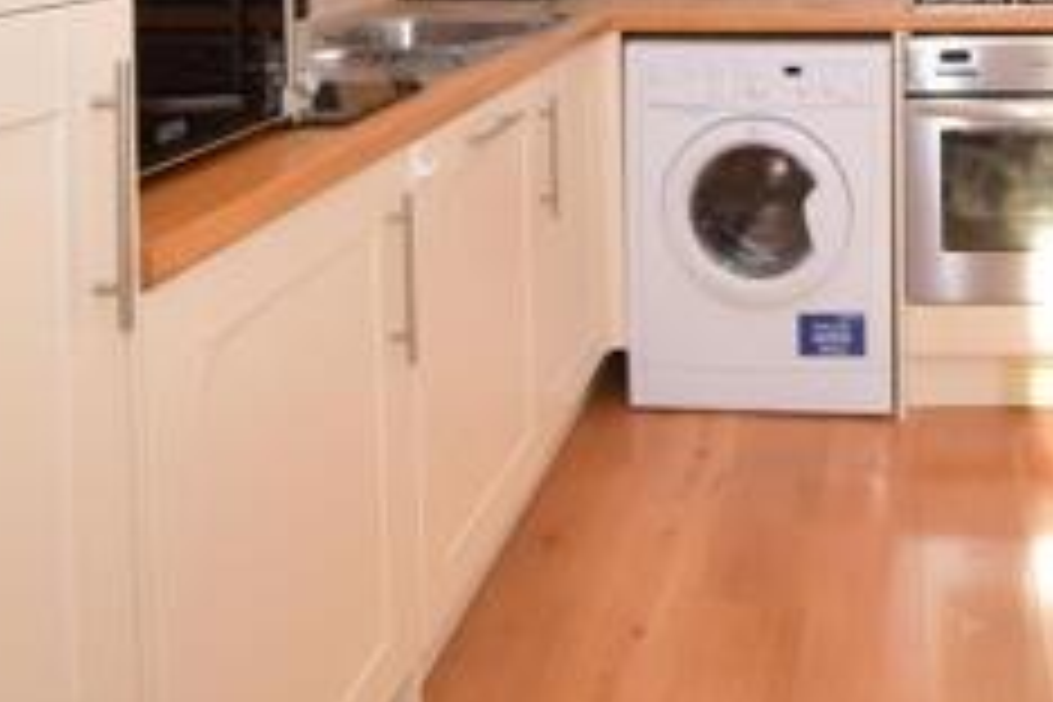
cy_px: -137
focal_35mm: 42
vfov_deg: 28.0
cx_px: 828
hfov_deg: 44.4
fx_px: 1228
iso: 400
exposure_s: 1/200
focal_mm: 10
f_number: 16
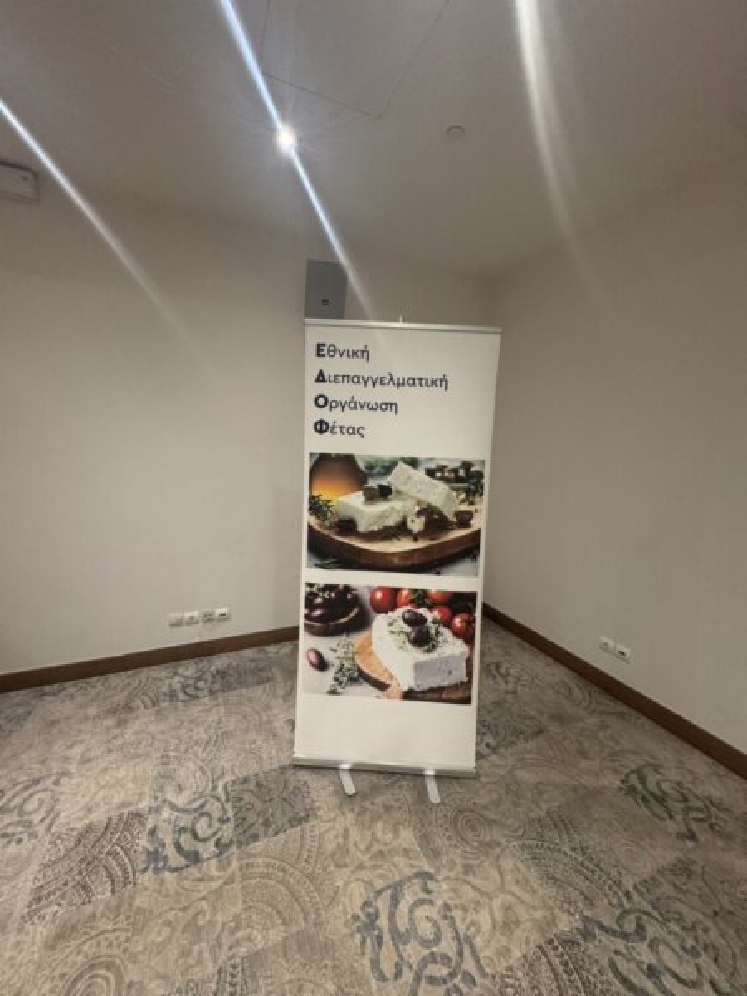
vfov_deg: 102.1
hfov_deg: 85.7
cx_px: 374
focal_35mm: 14
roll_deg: +1.0
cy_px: 498
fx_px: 403
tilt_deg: -8.4
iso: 400
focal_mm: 2.22
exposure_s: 1/50
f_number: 2.2
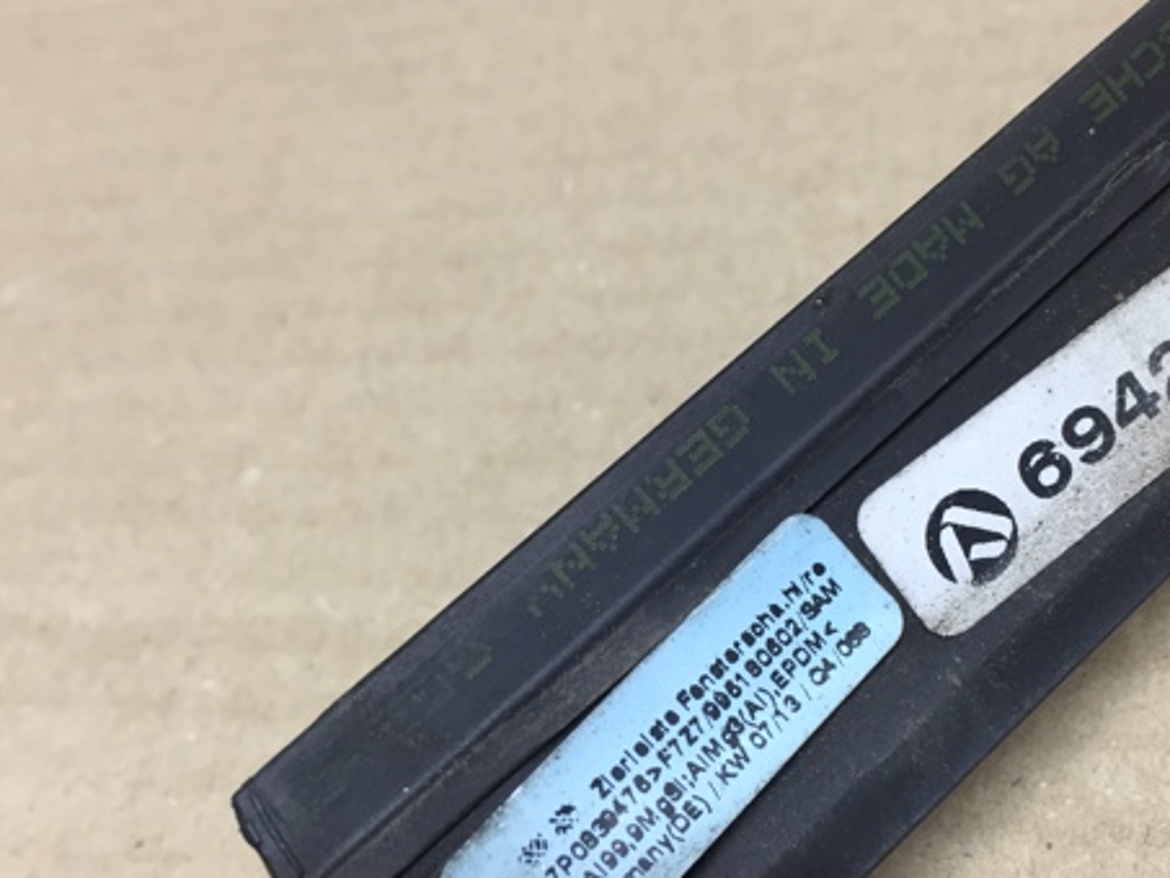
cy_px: 537
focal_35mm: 41
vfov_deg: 35.0
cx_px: 741
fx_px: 1386
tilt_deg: -51.4
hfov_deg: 45.3
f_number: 2.2
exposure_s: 1/33
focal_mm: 4.15
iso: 50
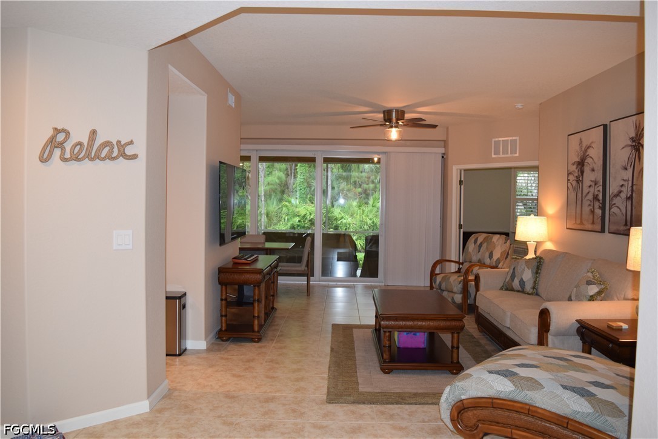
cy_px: 220
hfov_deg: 67.4
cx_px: 329
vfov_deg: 47.9
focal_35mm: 27
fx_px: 493
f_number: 4.5
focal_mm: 18
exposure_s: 1/80
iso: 800
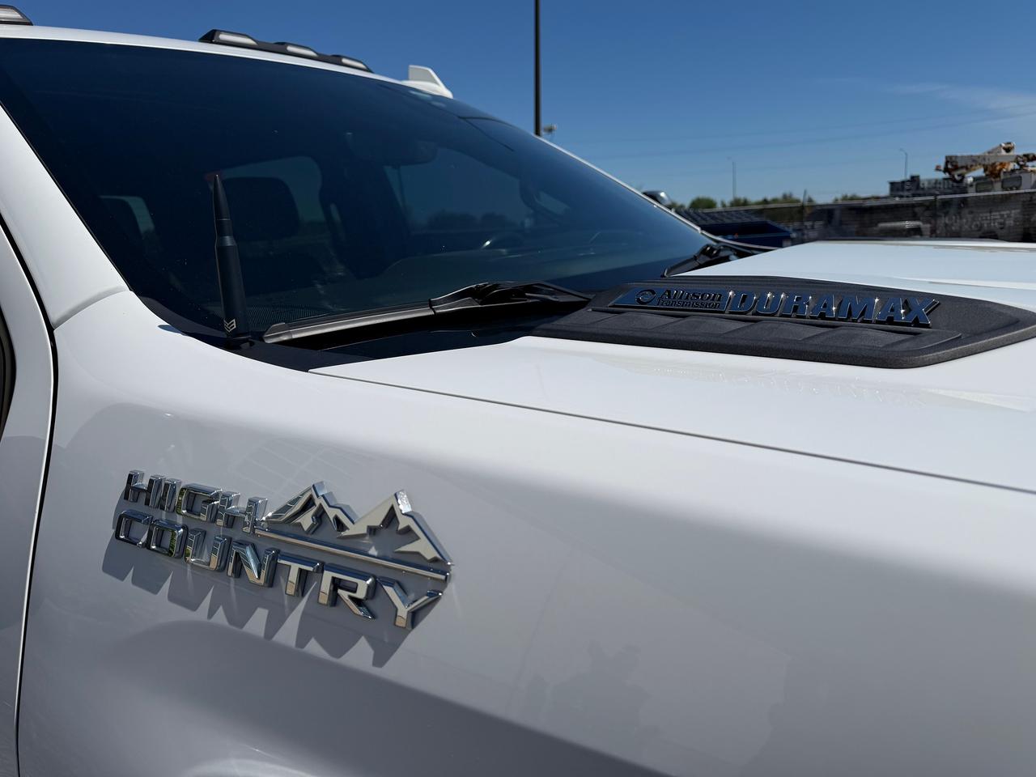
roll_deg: +3.9
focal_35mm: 24
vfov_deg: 56.8
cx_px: 518
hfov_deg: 71.6
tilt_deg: -11.4
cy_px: 388
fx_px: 718
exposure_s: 1/14286
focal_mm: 6.76
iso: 80
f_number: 1.78
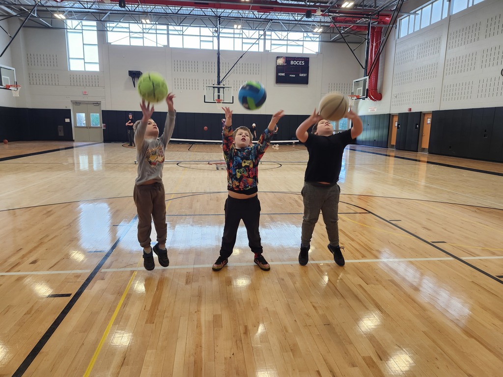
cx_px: 252
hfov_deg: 73.9
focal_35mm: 23
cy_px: 188
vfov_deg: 58.9
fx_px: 334
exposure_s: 1/180
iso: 125
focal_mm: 5.54
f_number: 1.8
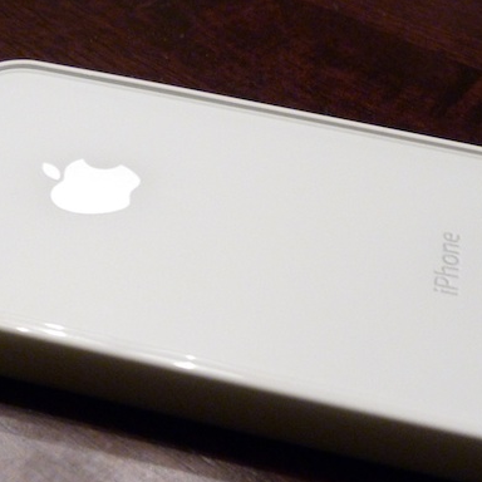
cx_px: 256
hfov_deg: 36.8
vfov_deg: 36.6
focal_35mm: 46
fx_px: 725
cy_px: 304
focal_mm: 4.5
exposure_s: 1/50
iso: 400
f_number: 2.8
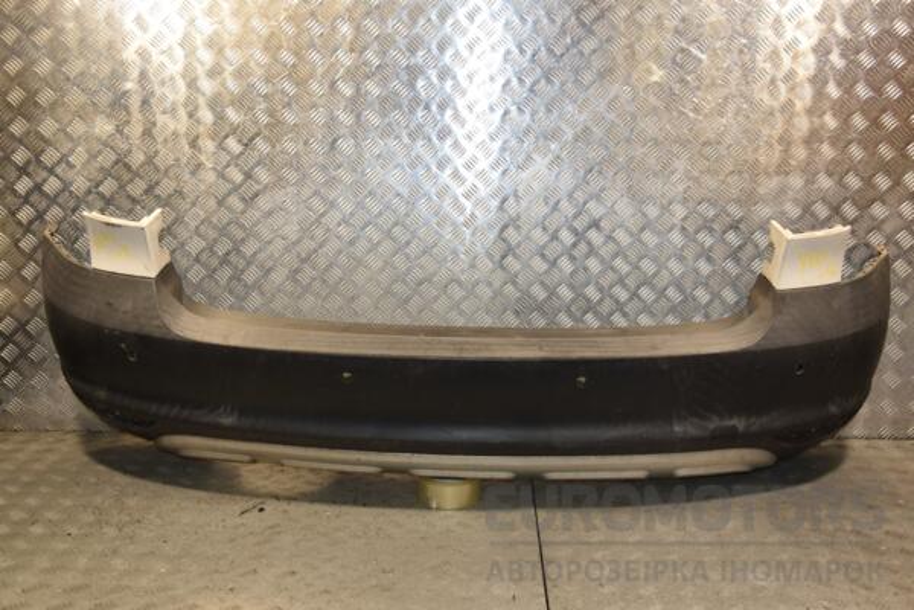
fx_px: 990
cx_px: 457
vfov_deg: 34.2
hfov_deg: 49.6
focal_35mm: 39
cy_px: 305
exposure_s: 1/200
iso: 800
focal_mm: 26
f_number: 5.6
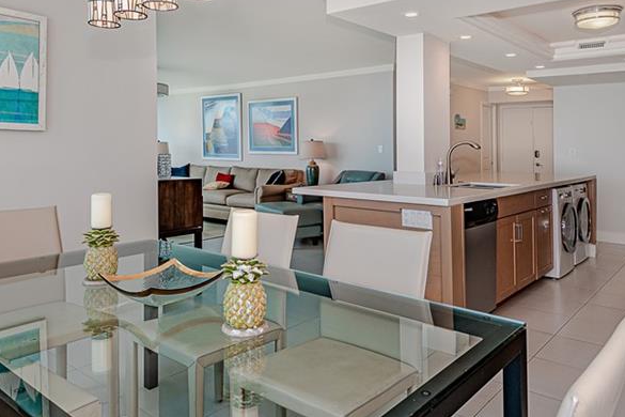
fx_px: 486
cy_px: 133
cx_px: 306
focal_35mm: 28
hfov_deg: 65.5
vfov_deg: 45.6
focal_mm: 16
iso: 400
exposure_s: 1/160
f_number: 8
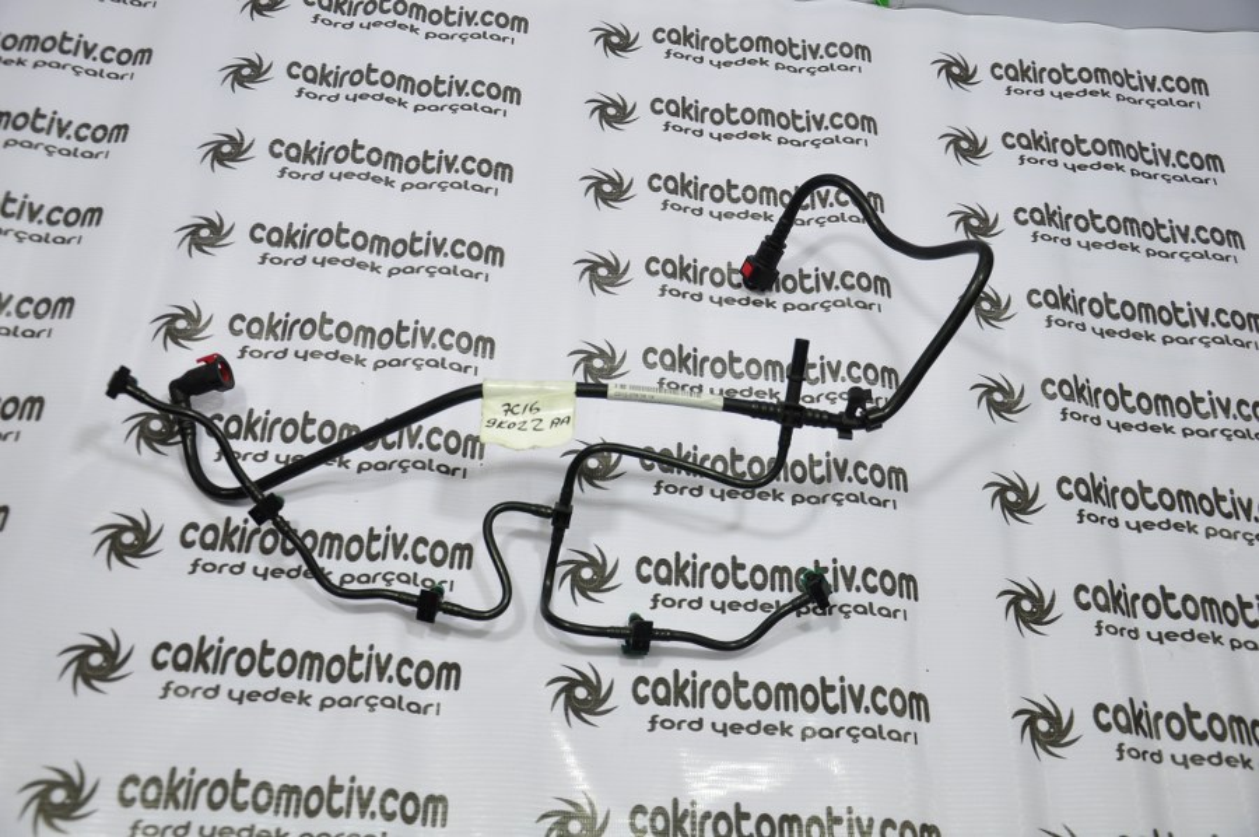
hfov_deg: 49.6
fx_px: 1362
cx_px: 630
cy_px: 418
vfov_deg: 34.1
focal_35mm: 39
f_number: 4.5
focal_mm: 26
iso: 200
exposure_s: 1/40
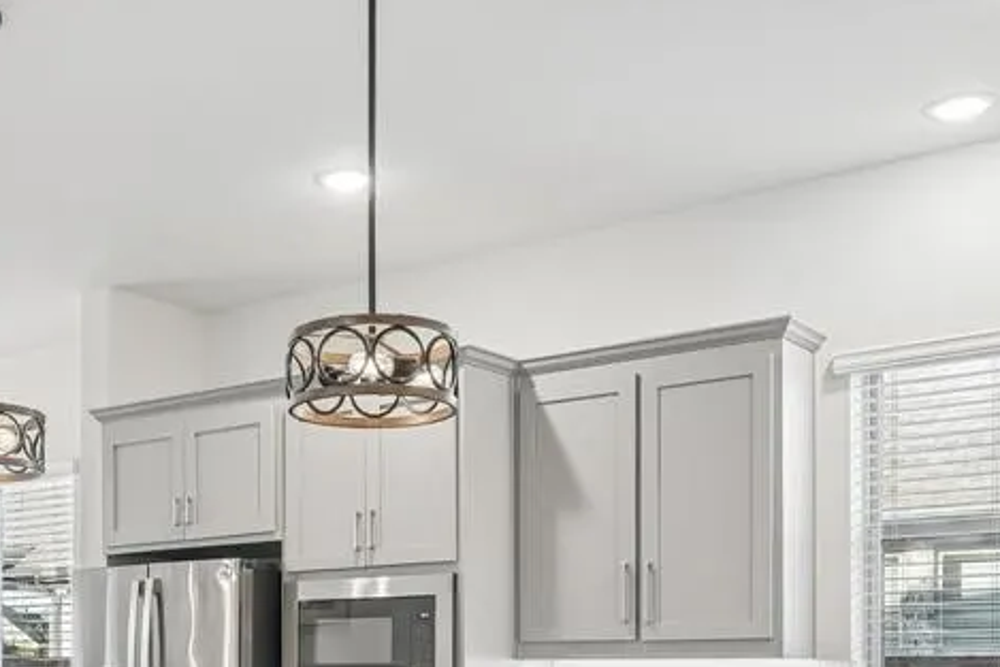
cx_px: 254
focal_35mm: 48
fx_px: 1334
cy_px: 671
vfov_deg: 26.5
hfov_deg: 40.0
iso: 400
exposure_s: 1/13
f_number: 8
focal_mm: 22
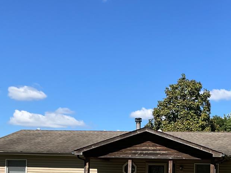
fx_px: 467
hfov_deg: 27.2
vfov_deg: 20.1
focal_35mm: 70
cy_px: 189
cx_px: 184
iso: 25
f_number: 1.8
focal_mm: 3
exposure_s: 1/1577
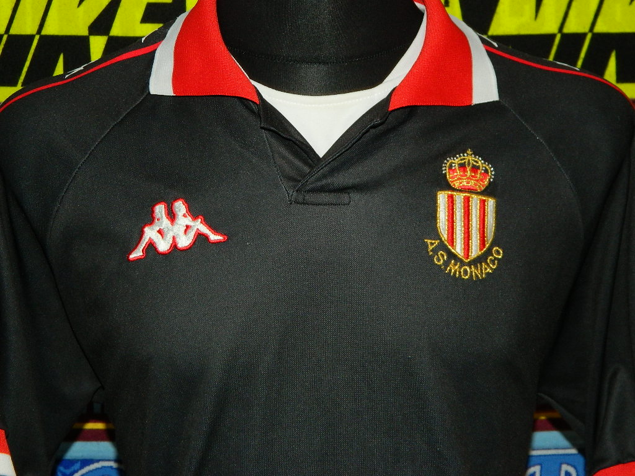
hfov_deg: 23.3
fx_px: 1541
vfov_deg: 17.6
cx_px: 318
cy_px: 238
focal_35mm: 84
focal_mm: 15.1
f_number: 4.2
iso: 200
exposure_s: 1/50
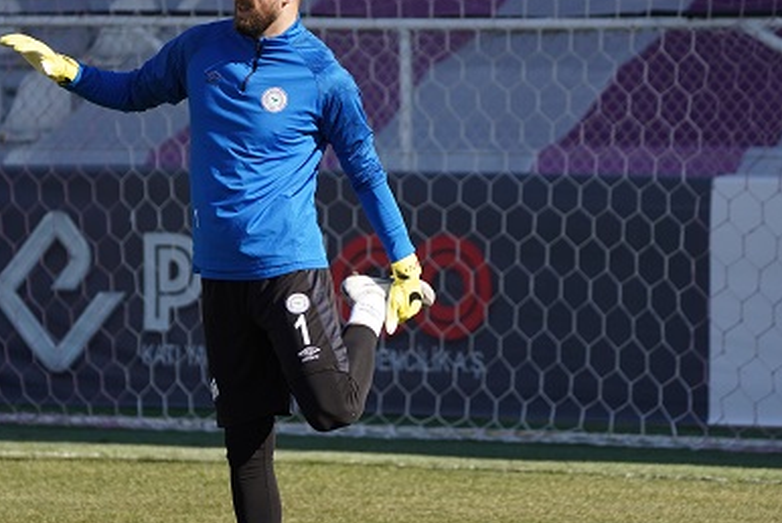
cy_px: 266
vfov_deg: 3.8
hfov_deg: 5.6
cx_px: 290
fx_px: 7934
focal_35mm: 365
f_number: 5.6
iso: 640
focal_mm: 235
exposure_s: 1/2000
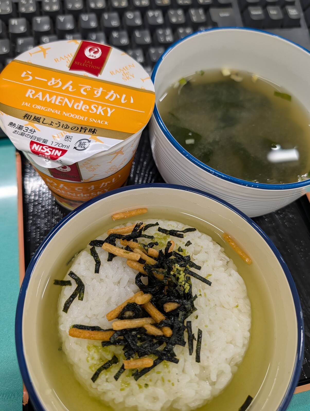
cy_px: 206
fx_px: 286
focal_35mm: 24
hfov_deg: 56.9
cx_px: 155
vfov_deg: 71.5
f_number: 1.68
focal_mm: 6.9
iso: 58
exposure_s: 1/79.2
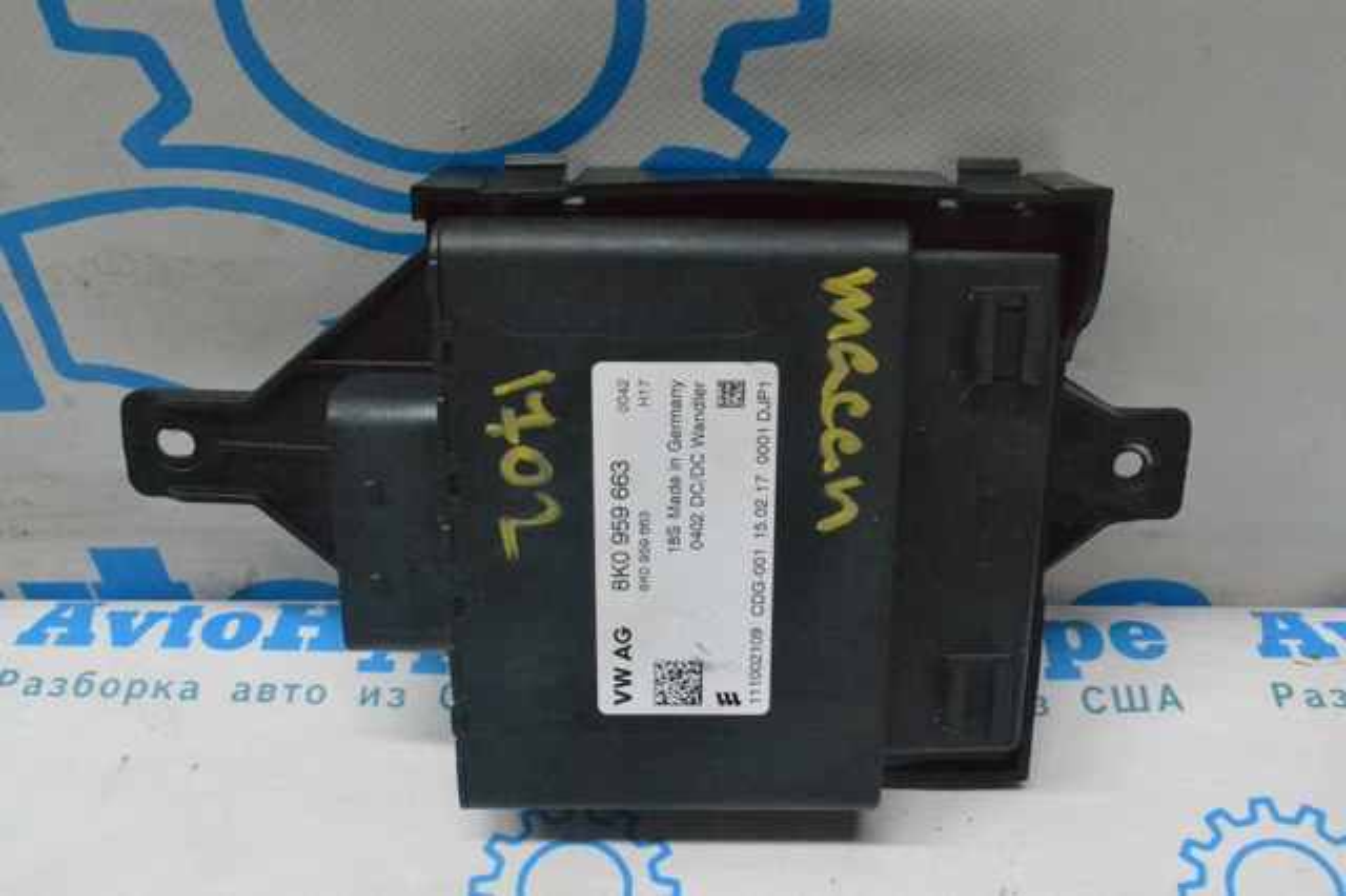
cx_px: 673
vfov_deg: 34.2
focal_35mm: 39
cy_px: 448
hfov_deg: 49.6
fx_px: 1457
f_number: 10
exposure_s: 1/160
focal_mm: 26
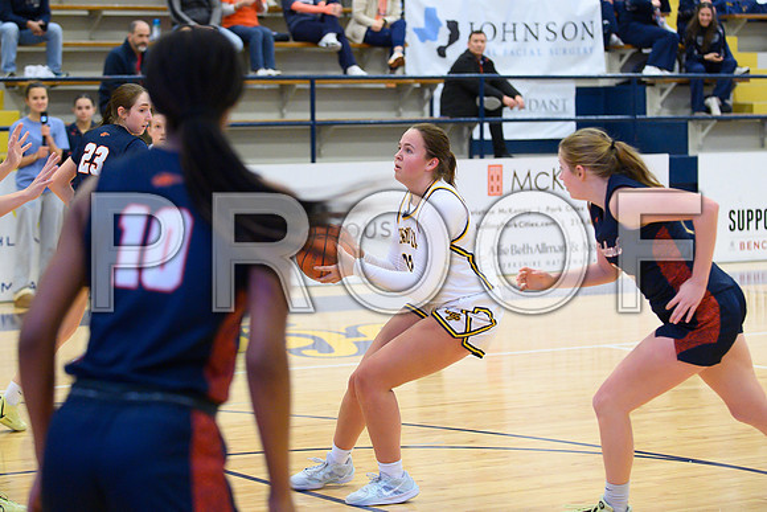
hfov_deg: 17.4
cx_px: 391
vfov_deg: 11.7
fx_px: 2506
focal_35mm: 118
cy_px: 189
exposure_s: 1/1000
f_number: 2.8
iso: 4500
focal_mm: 90
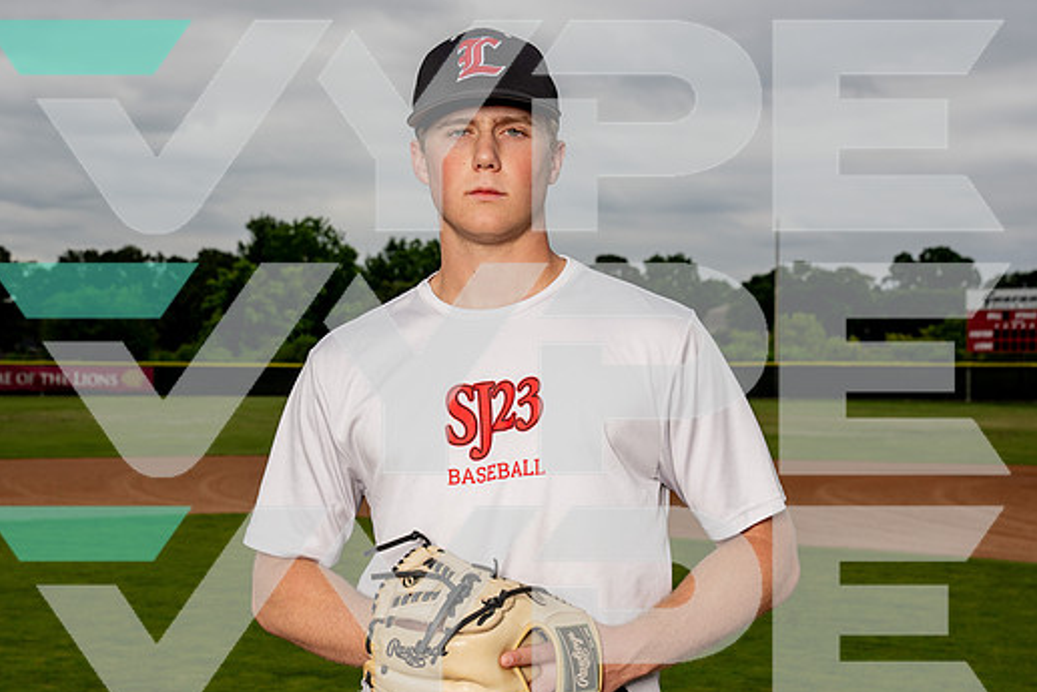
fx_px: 1758
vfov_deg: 22.3
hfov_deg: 32.9
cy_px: 366
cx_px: 491
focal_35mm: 61
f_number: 8
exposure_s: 1/250
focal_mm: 52
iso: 50
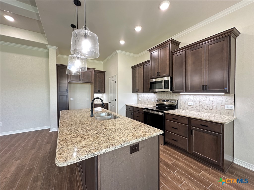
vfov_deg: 85.7
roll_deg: +0.6
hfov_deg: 102.1
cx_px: 127
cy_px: 95
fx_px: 103
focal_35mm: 14
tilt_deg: -0.7
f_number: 2.2
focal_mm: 2.22
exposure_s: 1/60
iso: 250
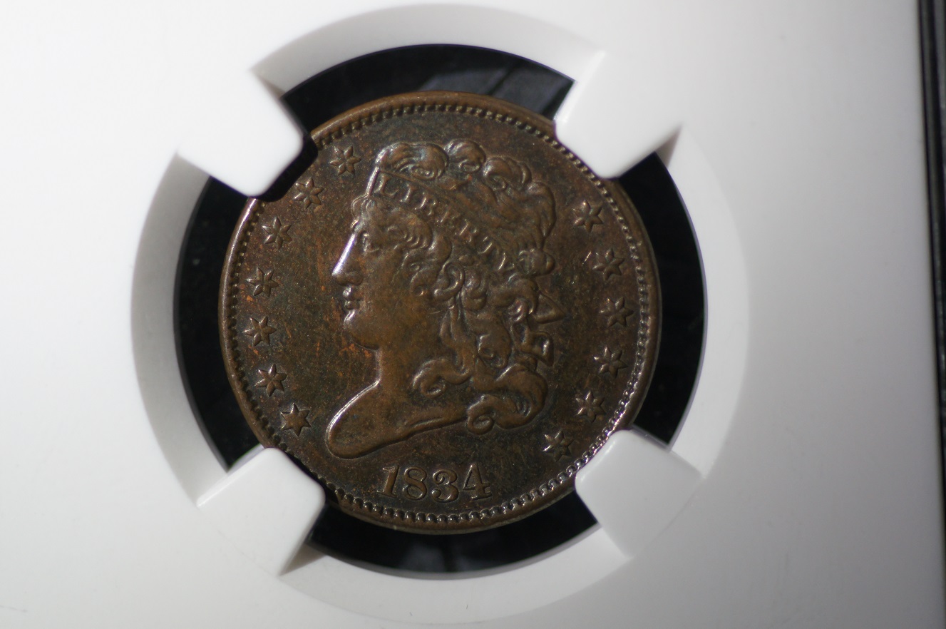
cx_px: 473
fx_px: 3938
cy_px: 314
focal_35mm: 150
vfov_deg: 9.1
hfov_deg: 13.7
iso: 500
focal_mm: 100
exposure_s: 1/160
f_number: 2.8
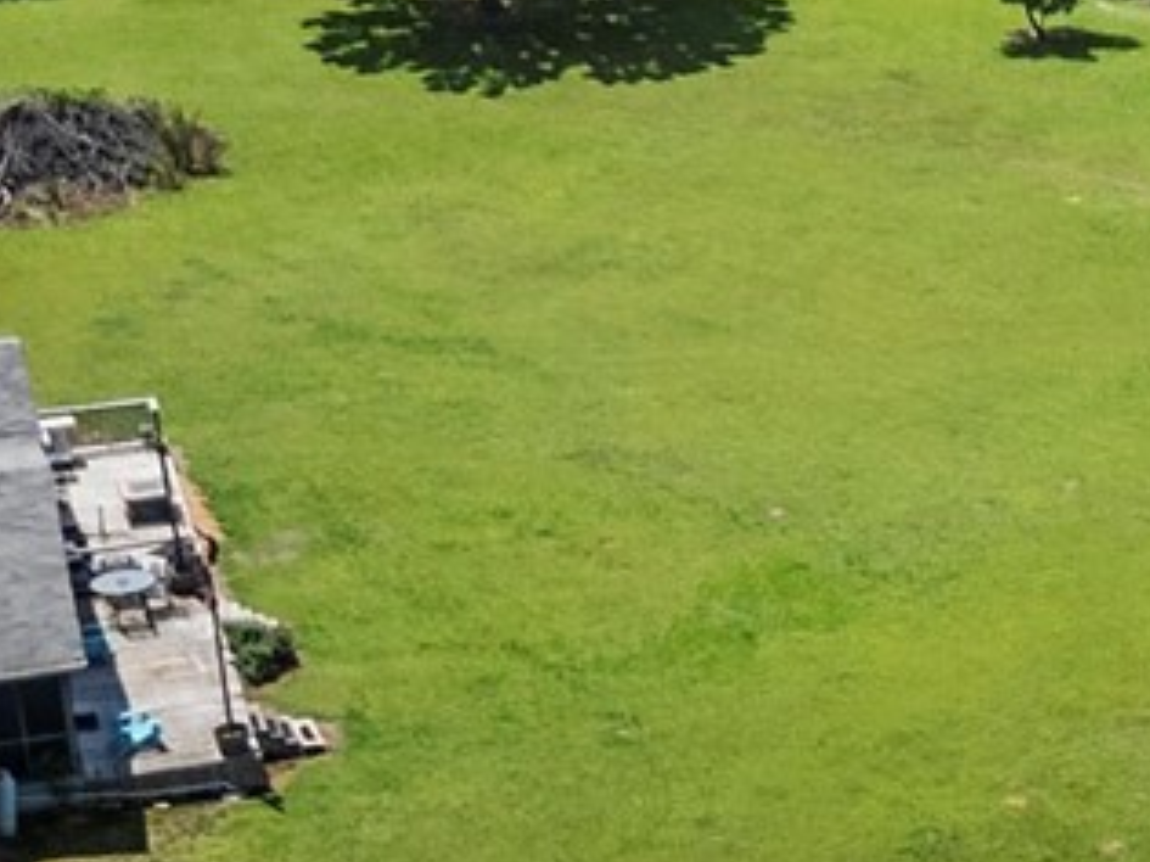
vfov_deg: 9.5
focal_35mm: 156
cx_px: 1782
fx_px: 5181
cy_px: 698
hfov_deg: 12.0
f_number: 1.7
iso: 130
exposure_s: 1/2500
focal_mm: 6.72
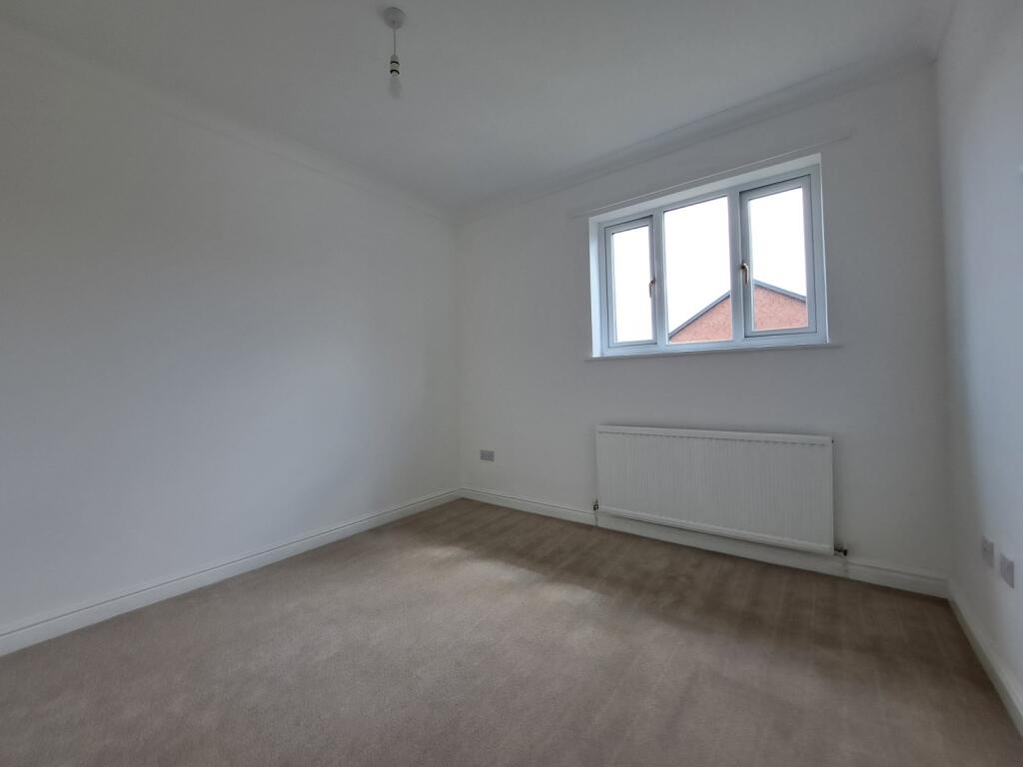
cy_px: 384
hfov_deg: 106.2
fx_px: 384
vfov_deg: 89.9
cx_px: 512
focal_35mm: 13
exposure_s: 1/50
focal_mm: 1.74
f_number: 2.2
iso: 50
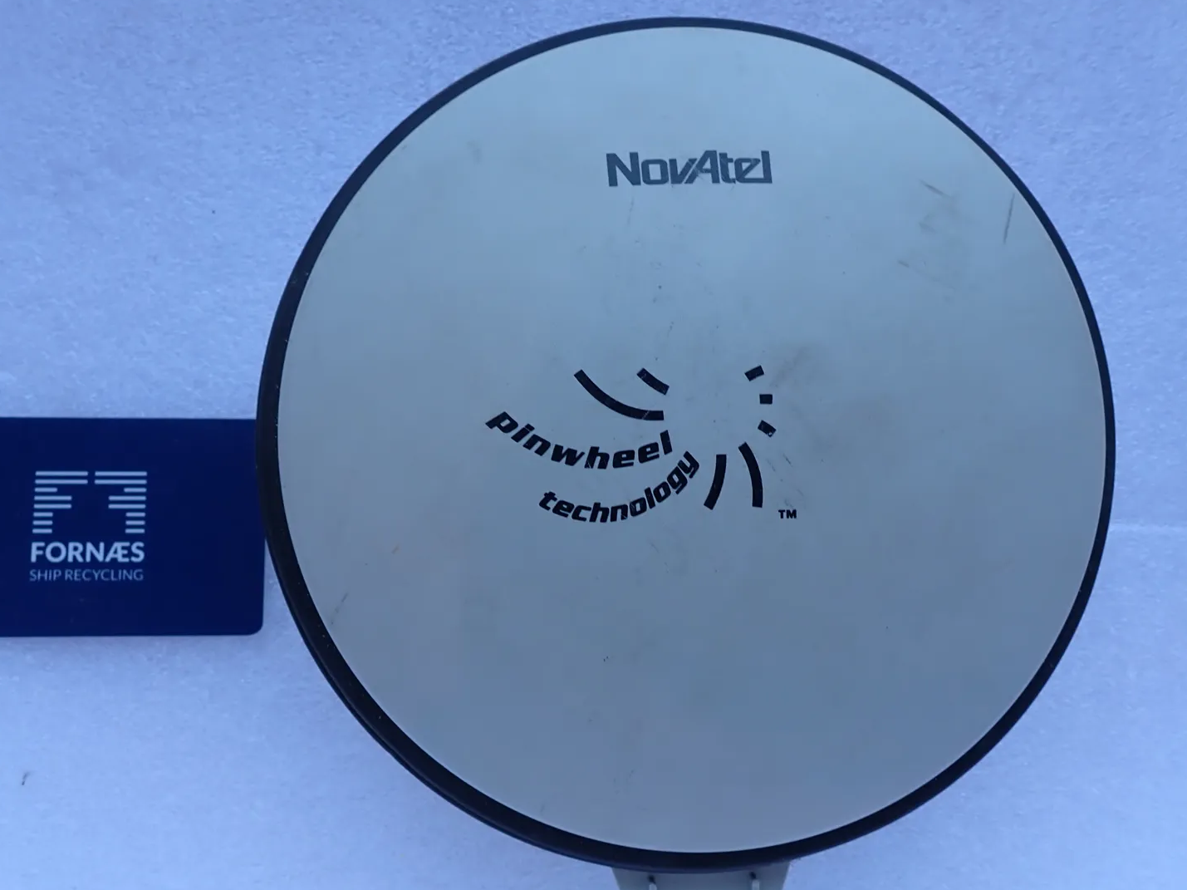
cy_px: 486
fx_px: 960
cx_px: 550
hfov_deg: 63.4
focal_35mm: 28
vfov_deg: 49.7
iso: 100
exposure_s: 1/125
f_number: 2.8
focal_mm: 4.5
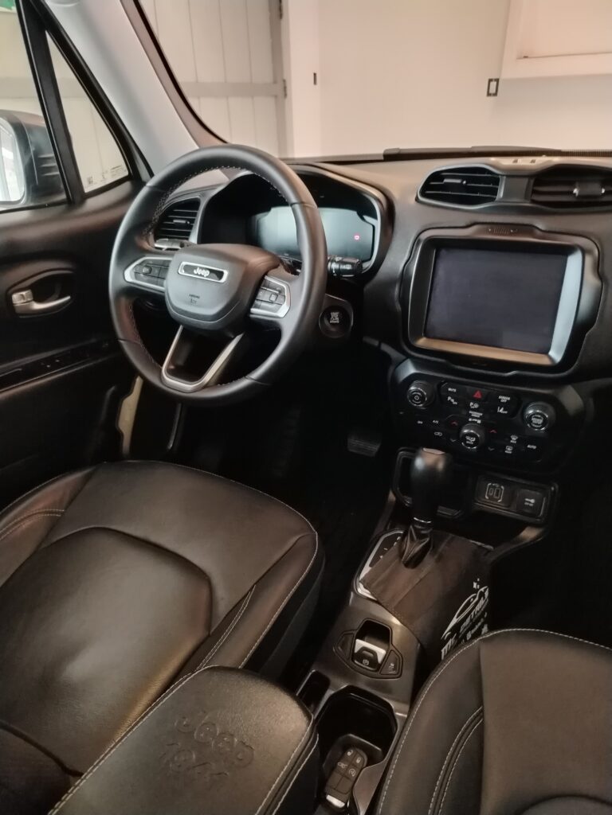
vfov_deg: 71.6
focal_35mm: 24
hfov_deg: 56.8
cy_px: 408
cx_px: 306
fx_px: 566
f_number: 1.75
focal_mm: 5.25
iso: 2422
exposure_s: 1/25
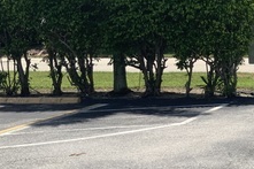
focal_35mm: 91
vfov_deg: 15.0
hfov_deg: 19.9
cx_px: 363
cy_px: 66
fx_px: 642
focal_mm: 3
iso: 16
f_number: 1.8
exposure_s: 1/1848
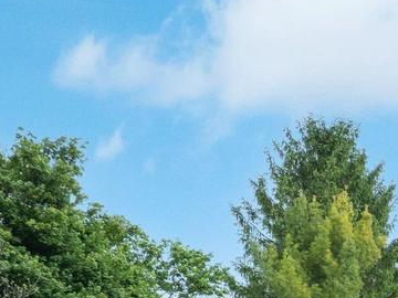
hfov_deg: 18.6
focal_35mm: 96
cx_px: 555
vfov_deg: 13.5
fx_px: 1104
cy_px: 563
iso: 100
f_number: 7.1
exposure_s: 1/30
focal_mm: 12.29
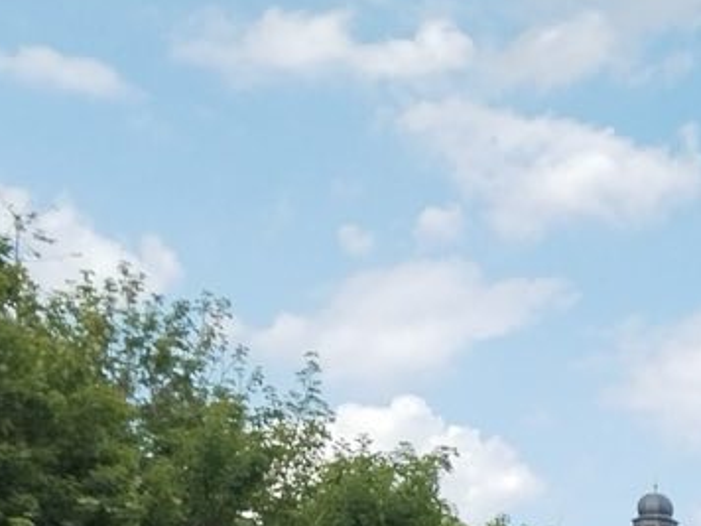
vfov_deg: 12.0
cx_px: 1103
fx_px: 2369
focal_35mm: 117
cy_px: 845
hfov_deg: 15.3
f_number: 1.8
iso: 100
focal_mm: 4.75
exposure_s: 1/822
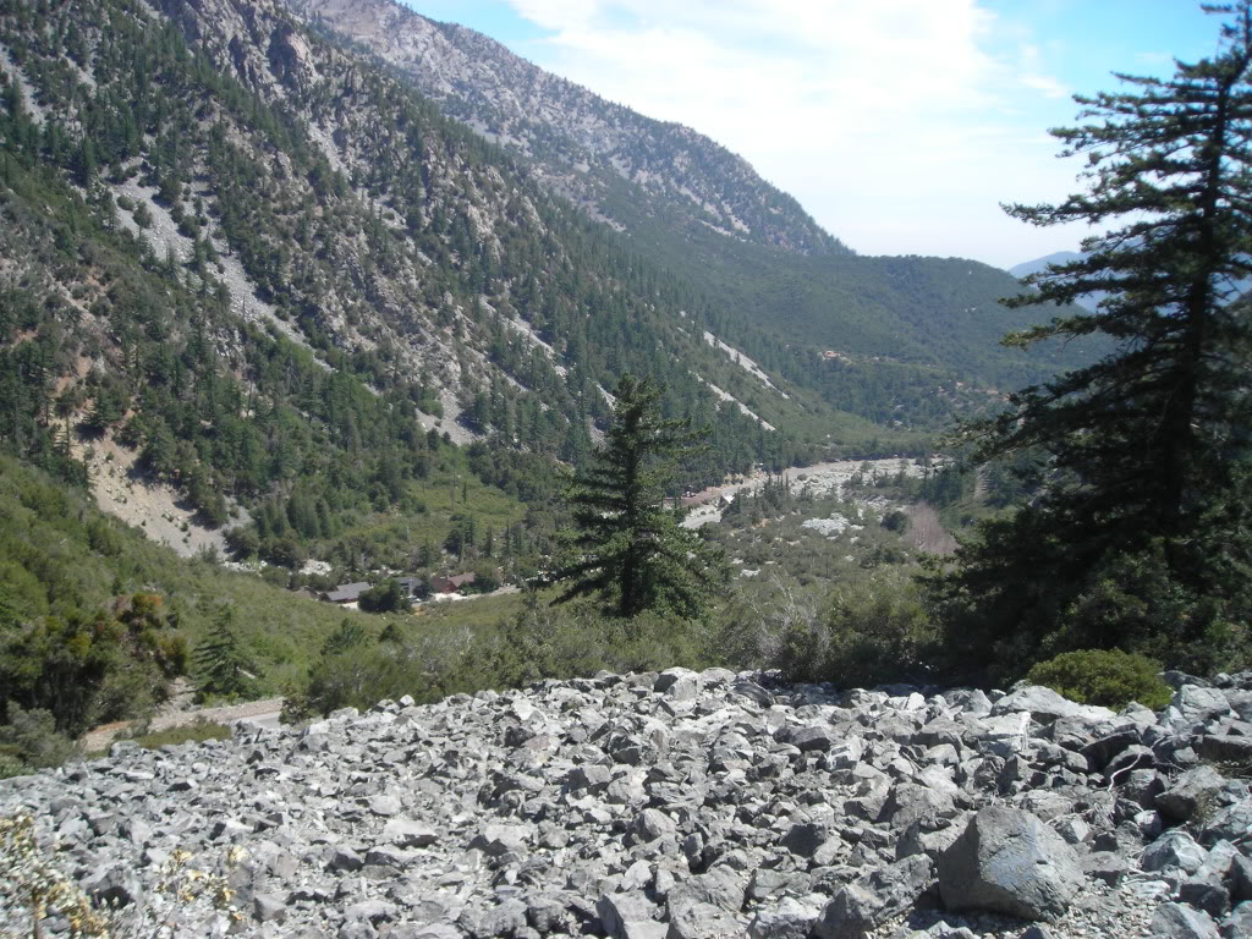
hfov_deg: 49.0
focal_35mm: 38
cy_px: 470
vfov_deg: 37.7
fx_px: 1374
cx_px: 626
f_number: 6.4
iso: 50
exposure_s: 1/145
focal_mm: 6.3
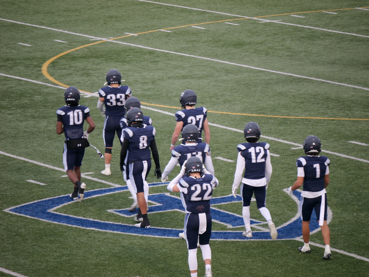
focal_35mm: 300
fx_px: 3199
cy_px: 138
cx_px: 184
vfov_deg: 5.0
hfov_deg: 6.6
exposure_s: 1/80
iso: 320
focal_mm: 150
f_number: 5.6
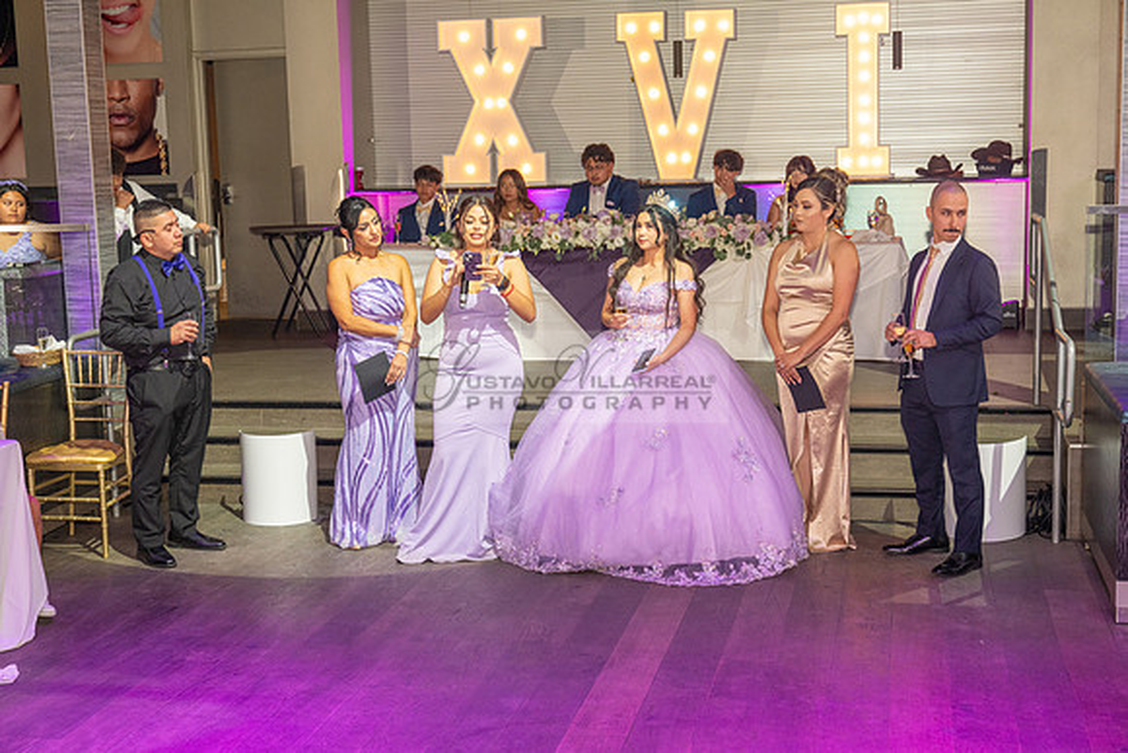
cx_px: 564
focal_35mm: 49
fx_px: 1536
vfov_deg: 27.5
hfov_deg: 40.3
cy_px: 376
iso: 1000
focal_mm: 49
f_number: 4.5
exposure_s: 1/125
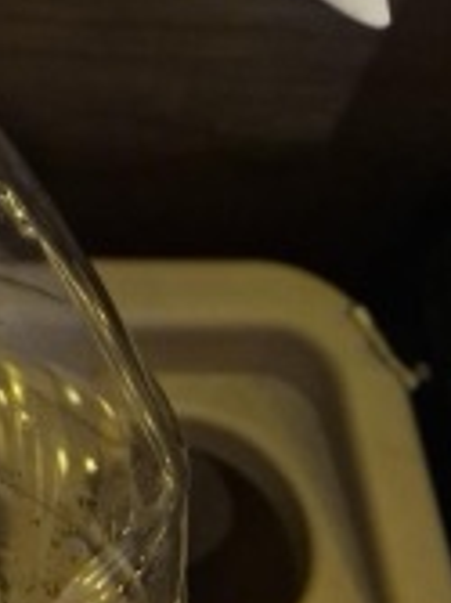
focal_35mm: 66
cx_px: -108
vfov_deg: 24.7
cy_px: -224
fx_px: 1148
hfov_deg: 20.6
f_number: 1.8
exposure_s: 1/24
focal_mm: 5.54
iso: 640
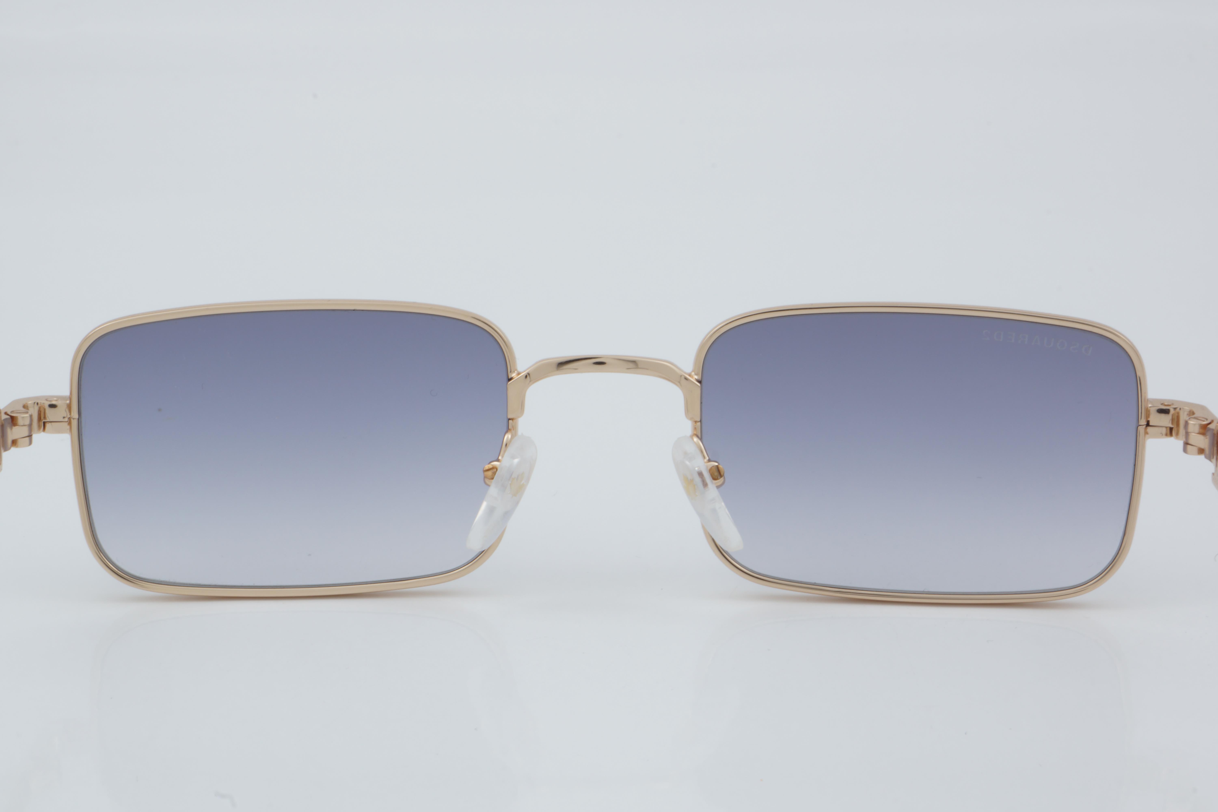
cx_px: 609
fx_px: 2791
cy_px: 406
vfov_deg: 16.6
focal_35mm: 82
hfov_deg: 24.6
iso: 100
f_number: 32
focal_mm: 55
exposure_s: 1/4
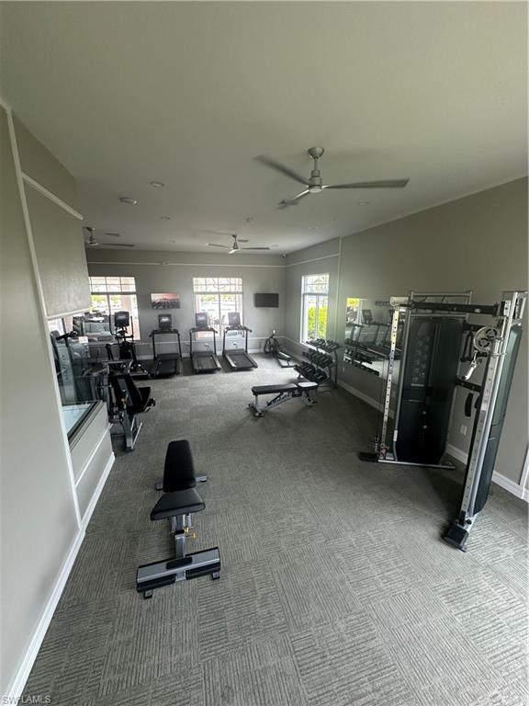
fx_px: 285
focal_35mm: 14
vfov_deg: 102.1
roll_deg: +0.5
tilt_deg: -12.1
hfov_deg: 85.7
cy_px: 353
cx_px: 264
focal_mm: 2.22
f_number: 2.2
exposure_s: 1/99
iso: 100
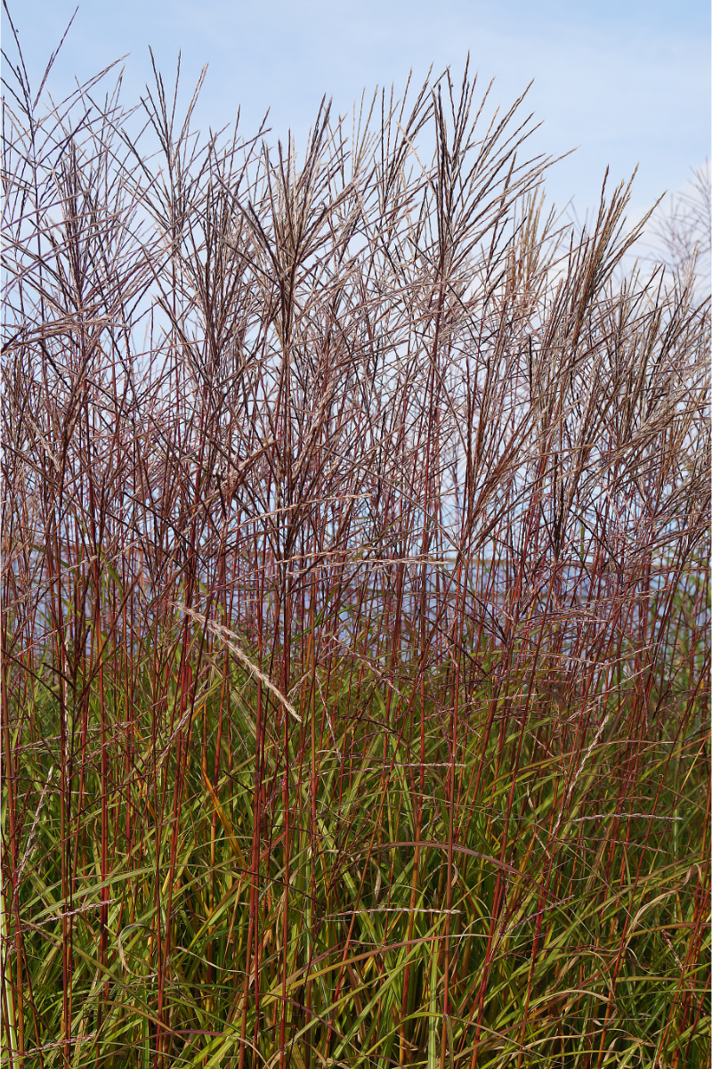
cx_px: 356
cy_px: 534
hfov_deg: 25.8
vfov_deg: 37.9
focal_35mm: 52
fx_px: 1557
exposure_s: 1/100
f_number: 9
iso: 100
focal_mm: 35
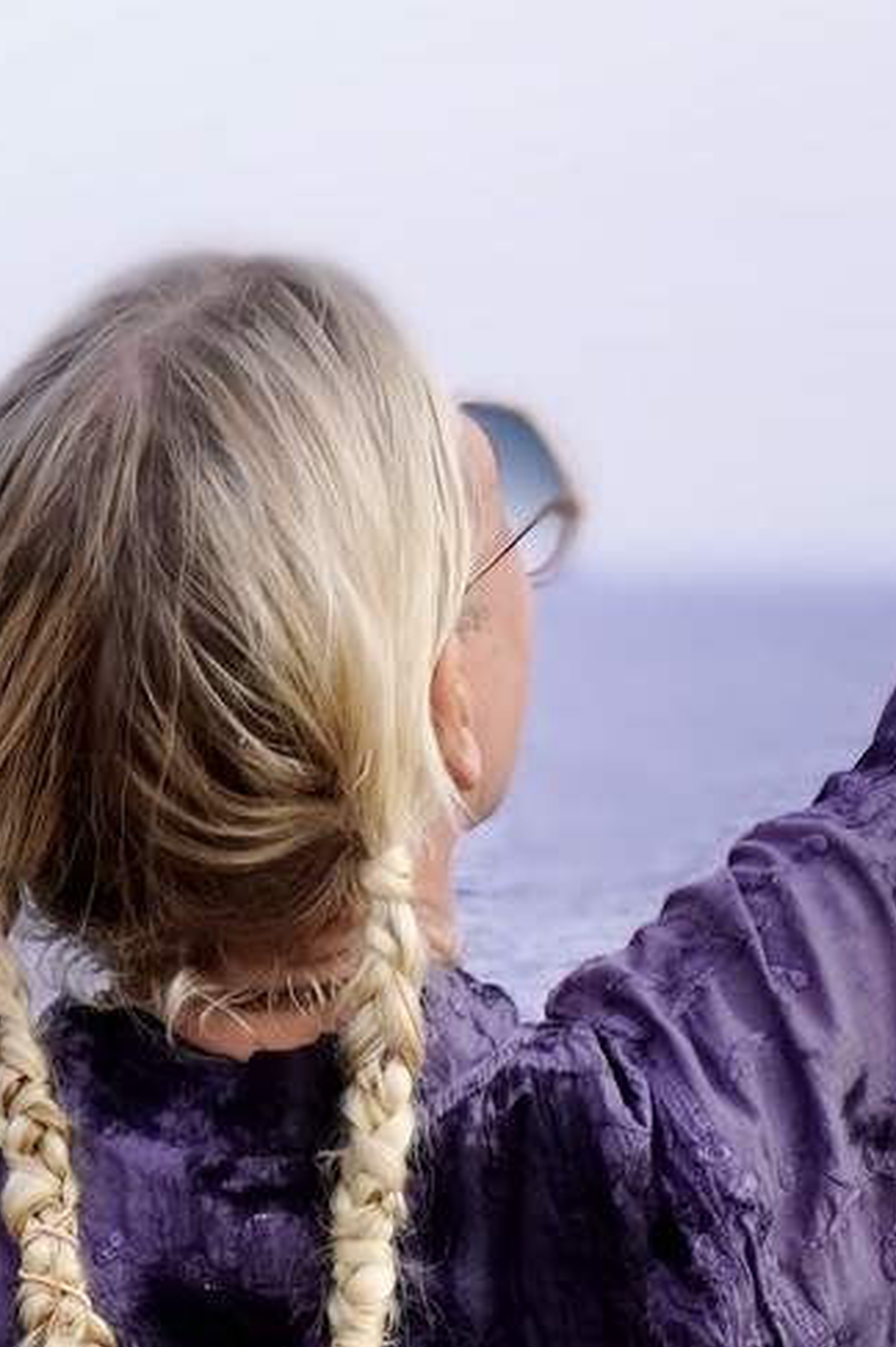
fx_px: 6192
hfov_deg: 8.3
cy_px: 2431
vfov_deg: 11.5
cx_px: 130
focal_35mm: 166
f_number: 5
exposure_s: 1/250
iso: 100
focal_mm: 21
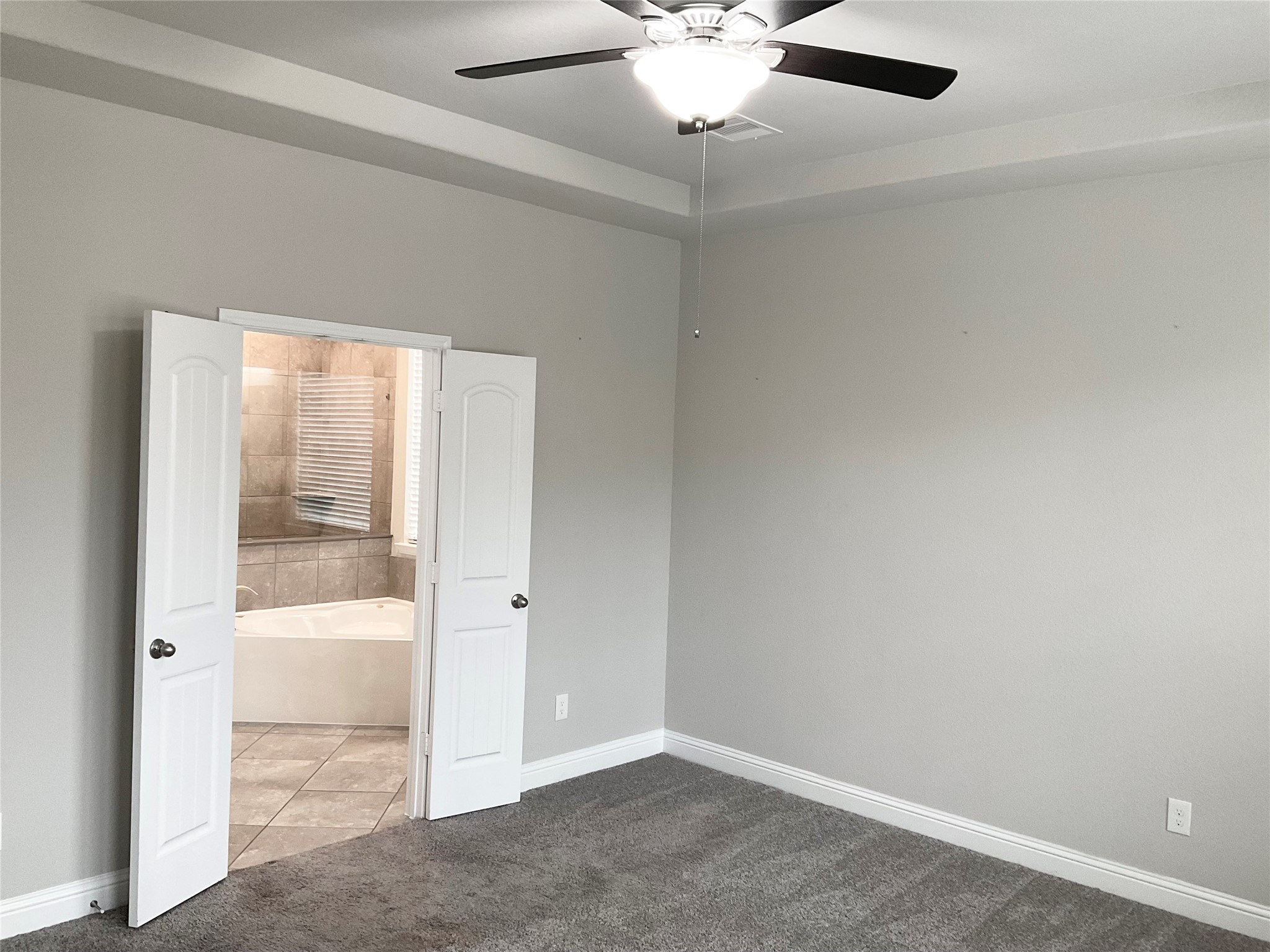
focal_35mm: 29
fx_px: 1064
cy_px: 476
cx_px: 635
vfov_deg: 48.2
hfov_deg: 61.7
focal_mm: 3
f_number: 1.8
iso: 80
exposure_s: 1/60
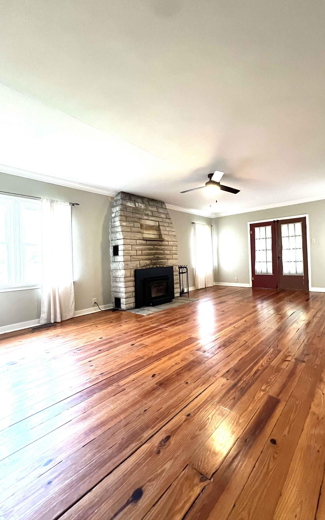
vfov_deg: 105.3
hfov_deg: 77.8
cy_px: 257
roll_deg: +2.9
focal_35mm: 14
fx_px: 198
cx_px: 193
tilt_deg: +0.8
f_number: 1.8
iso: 640
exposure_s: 1/60
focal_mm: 1.57
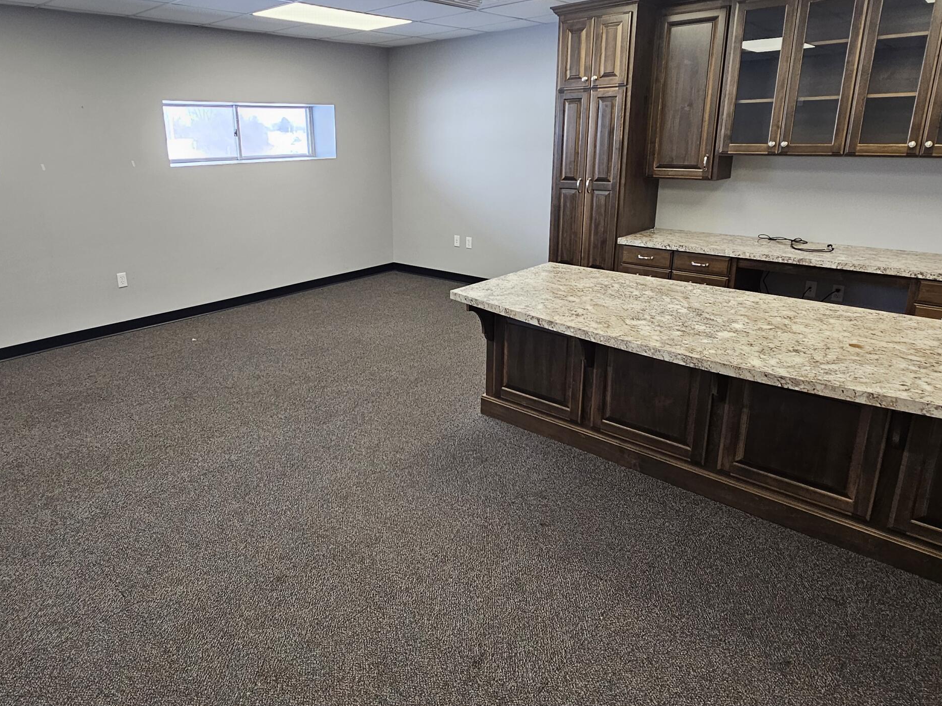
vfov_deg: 63.2
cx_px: 410
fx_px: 572
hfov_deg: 78.6
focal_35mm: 21
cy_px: 310
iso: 100
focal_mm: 2.2
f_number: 2.2
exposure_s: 1/60
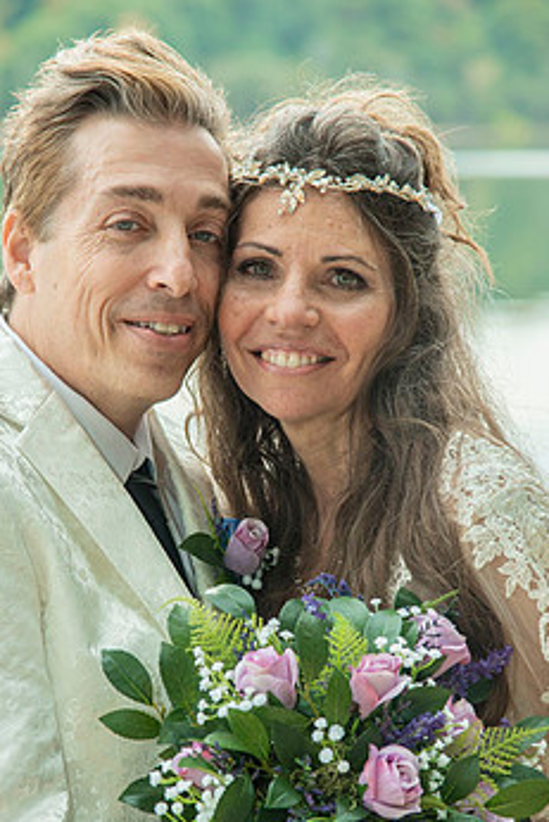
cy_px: 511
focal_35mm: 156
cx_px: 223
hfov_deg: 8.8
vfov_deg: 13.1
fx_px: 3565
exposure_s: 1/200
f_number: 5
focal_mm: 120
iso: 160
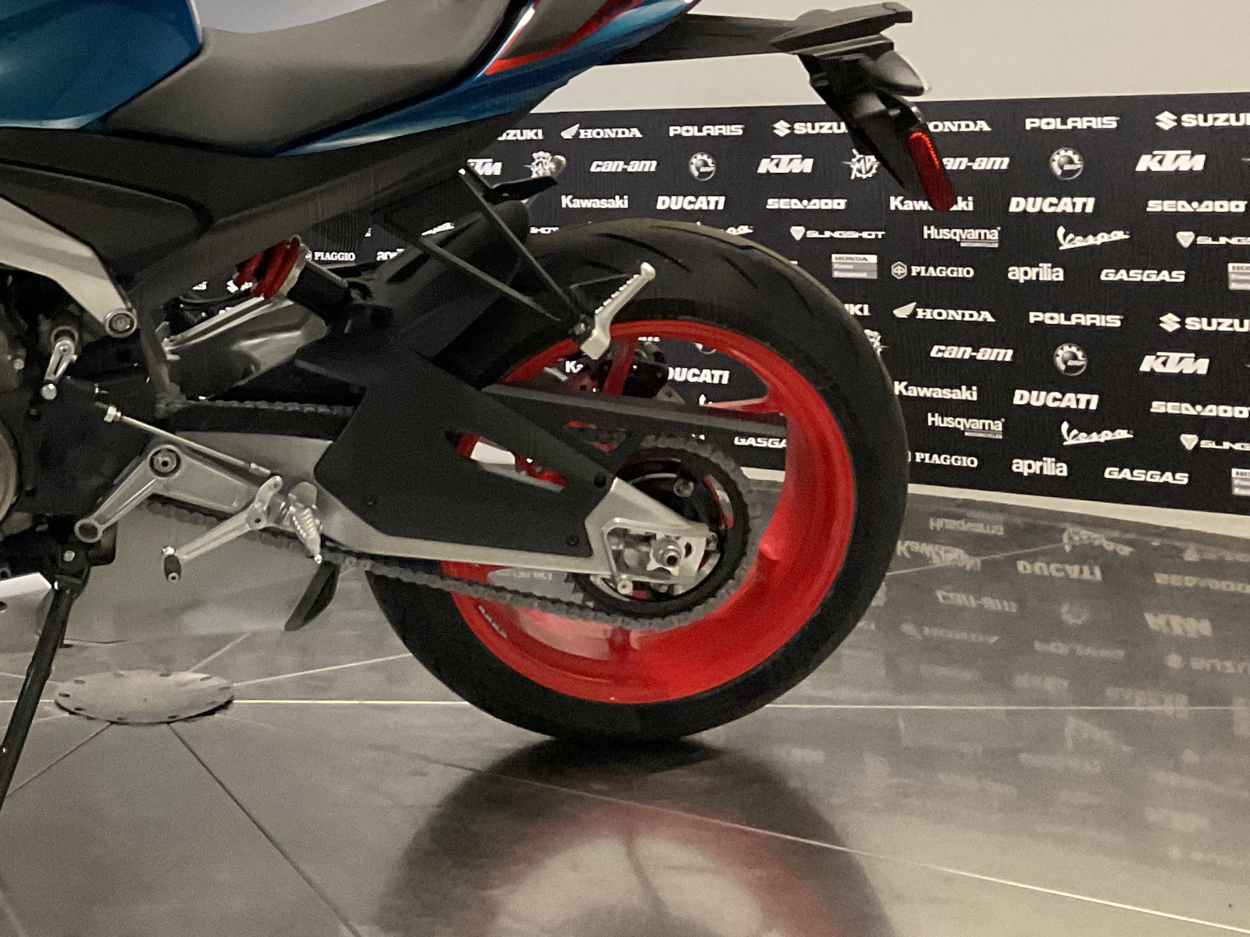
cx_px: 194
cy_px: 146
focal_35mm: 59
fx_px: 2130
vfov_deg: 24.3
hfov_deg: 31.6
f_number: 1.8
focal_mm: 3
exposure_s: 1/60
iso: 250
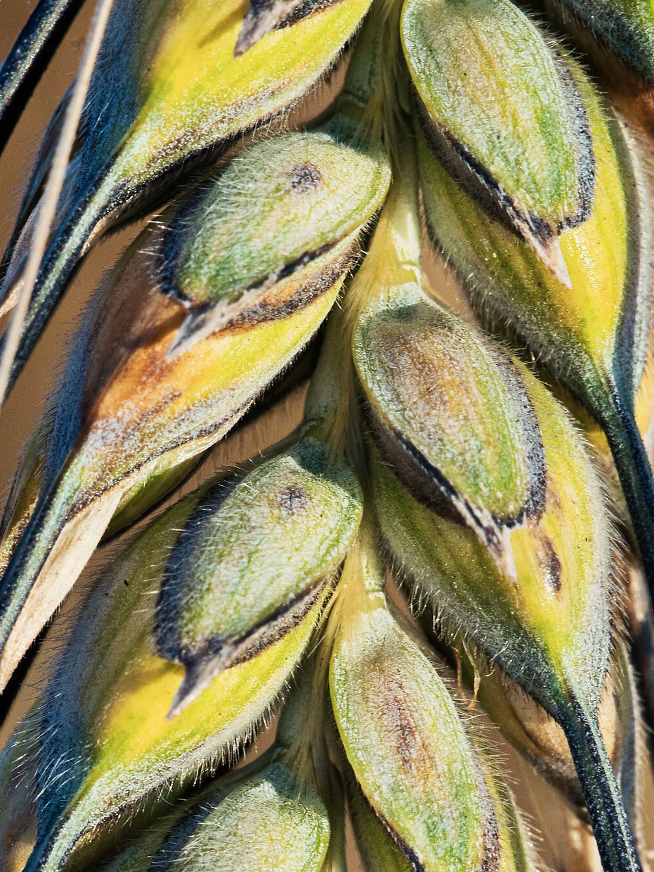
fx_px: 6501
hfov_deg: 5.8
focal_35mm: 258
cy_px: 624
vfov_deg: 7.7
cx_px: 351
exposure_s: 1/160
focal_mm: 150
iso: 2000
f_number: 20
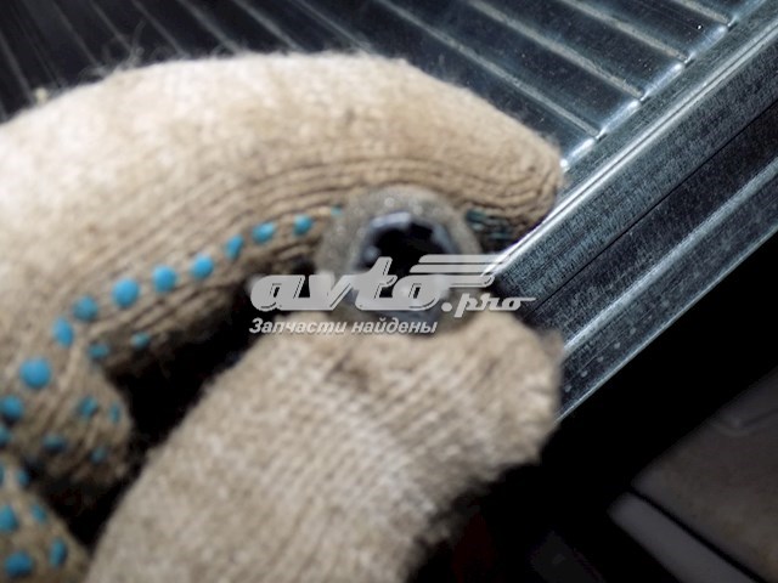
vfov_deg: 31.5
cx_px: 389
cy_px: 292
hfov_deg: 41.2
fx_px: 1034
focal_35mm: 46
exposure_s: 1/30
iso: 200
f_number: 3.7
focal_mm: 8.1
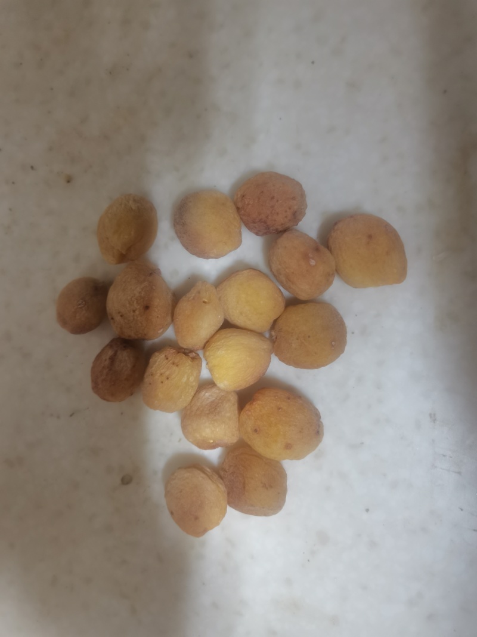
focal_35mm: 26
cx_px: 238
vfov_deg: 67.3
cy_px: 318
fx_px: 478
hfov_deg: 53.1
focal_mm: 5.58
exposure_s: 1/24
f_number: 1.8
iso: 800
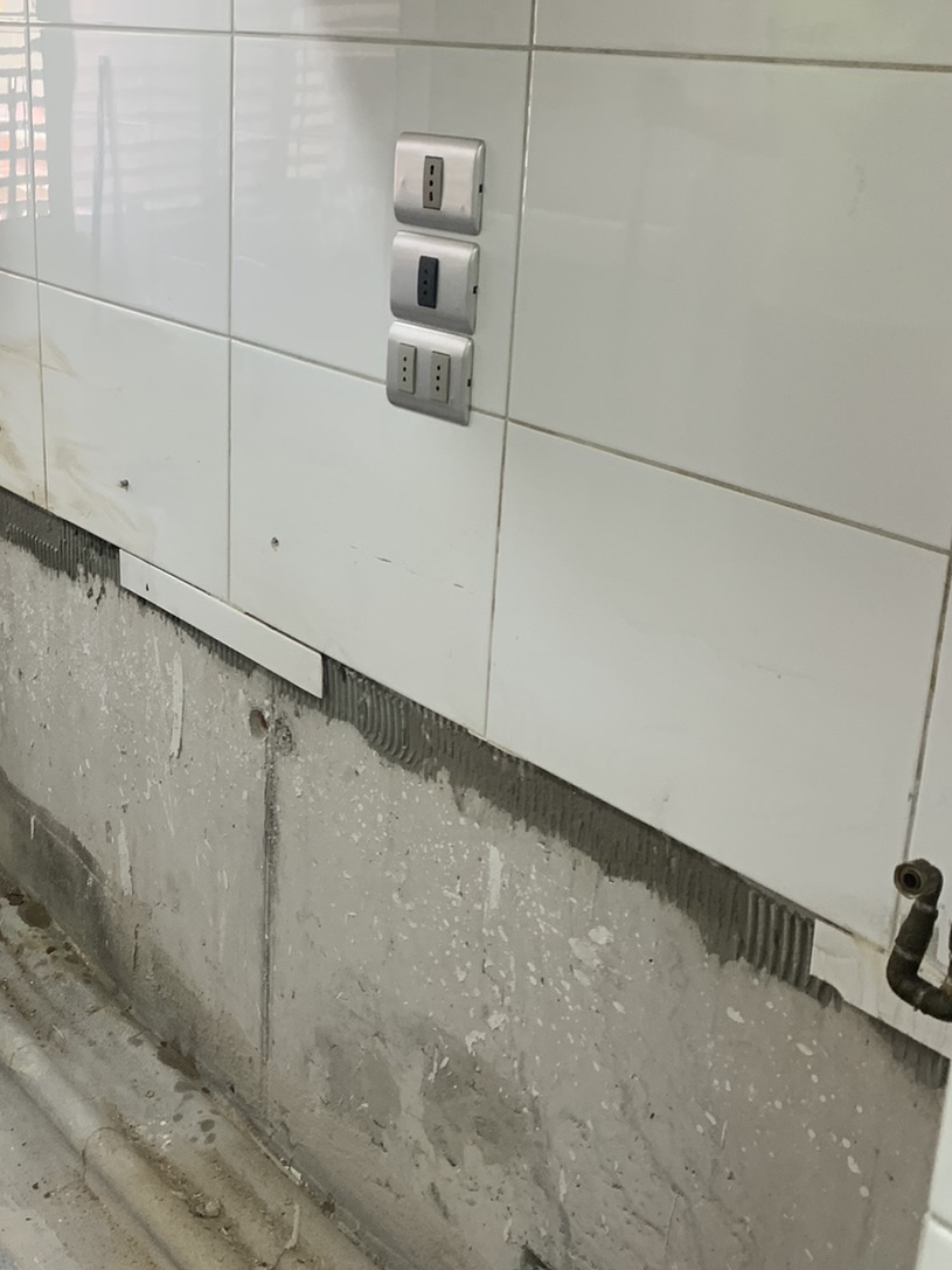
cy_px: 701
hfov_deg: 28.6
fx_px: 1797
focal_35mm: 49
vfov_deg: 38.9
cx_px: 111
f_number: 1.8
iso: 100
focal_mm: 4.25
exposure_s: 1/80
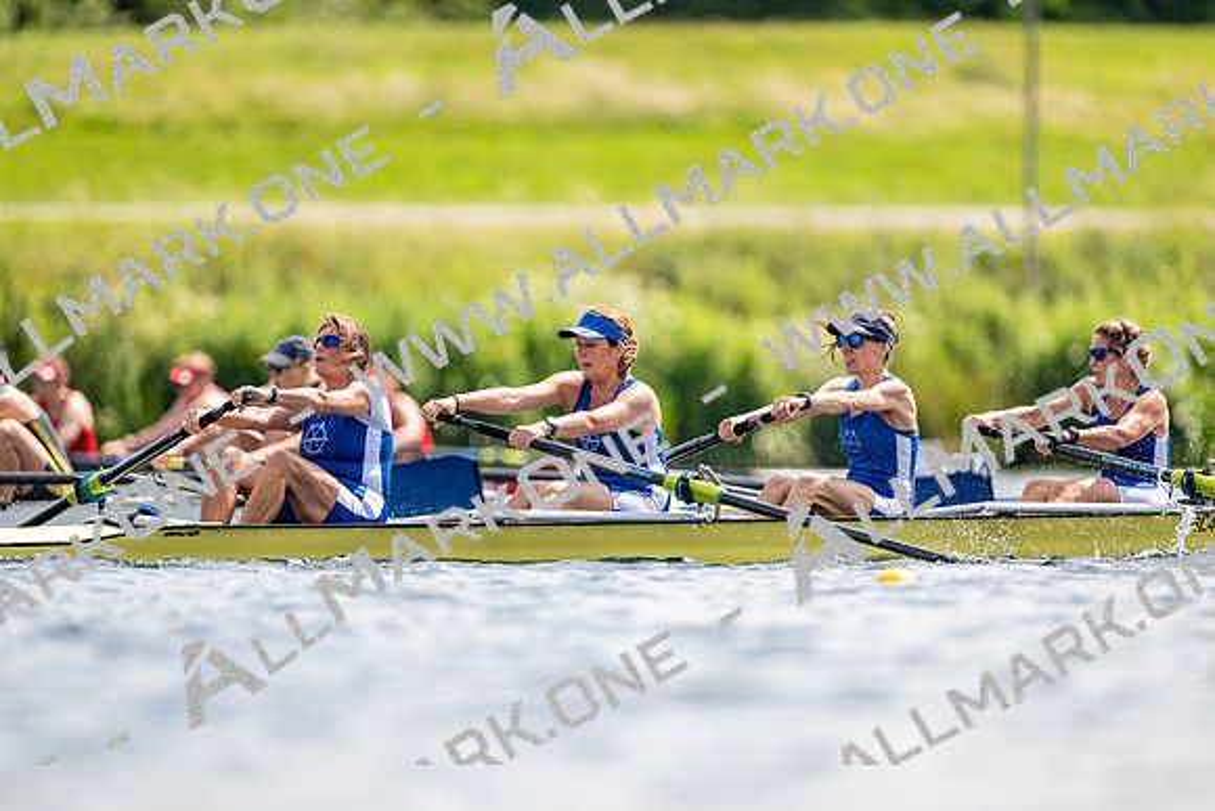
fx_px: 20254
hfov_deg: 3.4
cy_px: 406
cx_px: 608
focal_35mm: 600
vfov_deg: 2.3
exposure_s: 1/3200
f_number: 4
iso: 500
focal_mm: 600
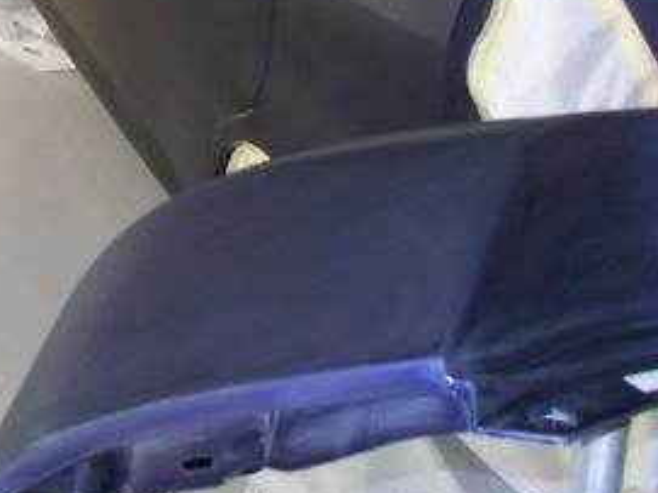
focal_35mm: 85
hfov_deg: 22.8
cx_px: 155
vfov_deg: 16.9
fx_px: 1615
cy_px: -36
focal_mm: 7.54
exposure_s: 1/60
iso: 200
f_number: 2.8
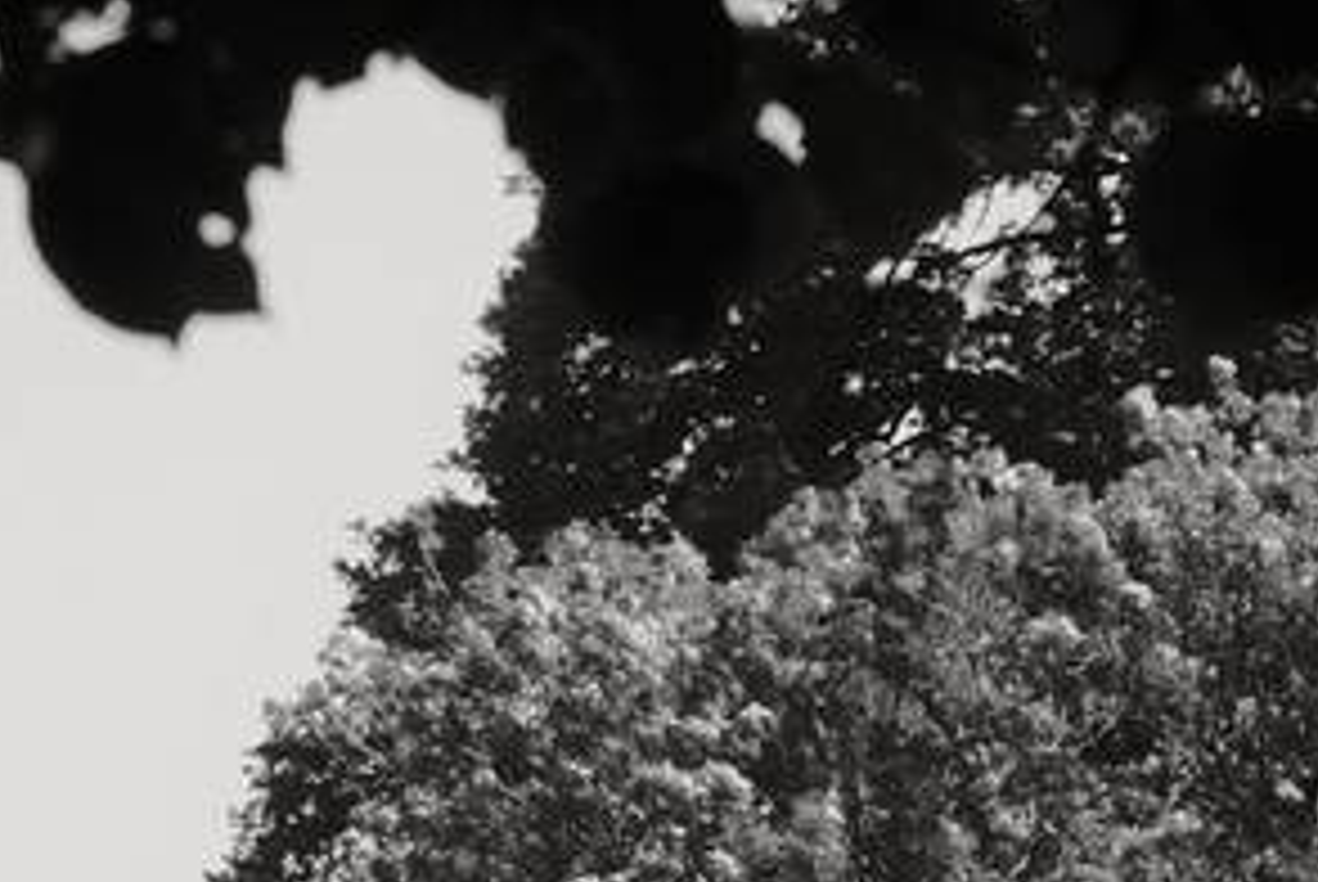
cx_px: 346
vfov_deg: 1.9
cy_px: 1456
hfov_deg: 2.8
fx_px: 27192
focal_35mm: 742
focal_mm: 90.9
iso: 640
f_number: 10
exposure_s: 1/320
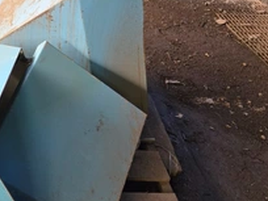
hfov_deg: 39.3
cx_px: 30
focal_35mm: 45
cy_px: 95
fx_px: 348
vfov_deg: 32.2
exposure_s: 1/120
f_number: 1.8
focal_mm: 5.4
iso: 1000
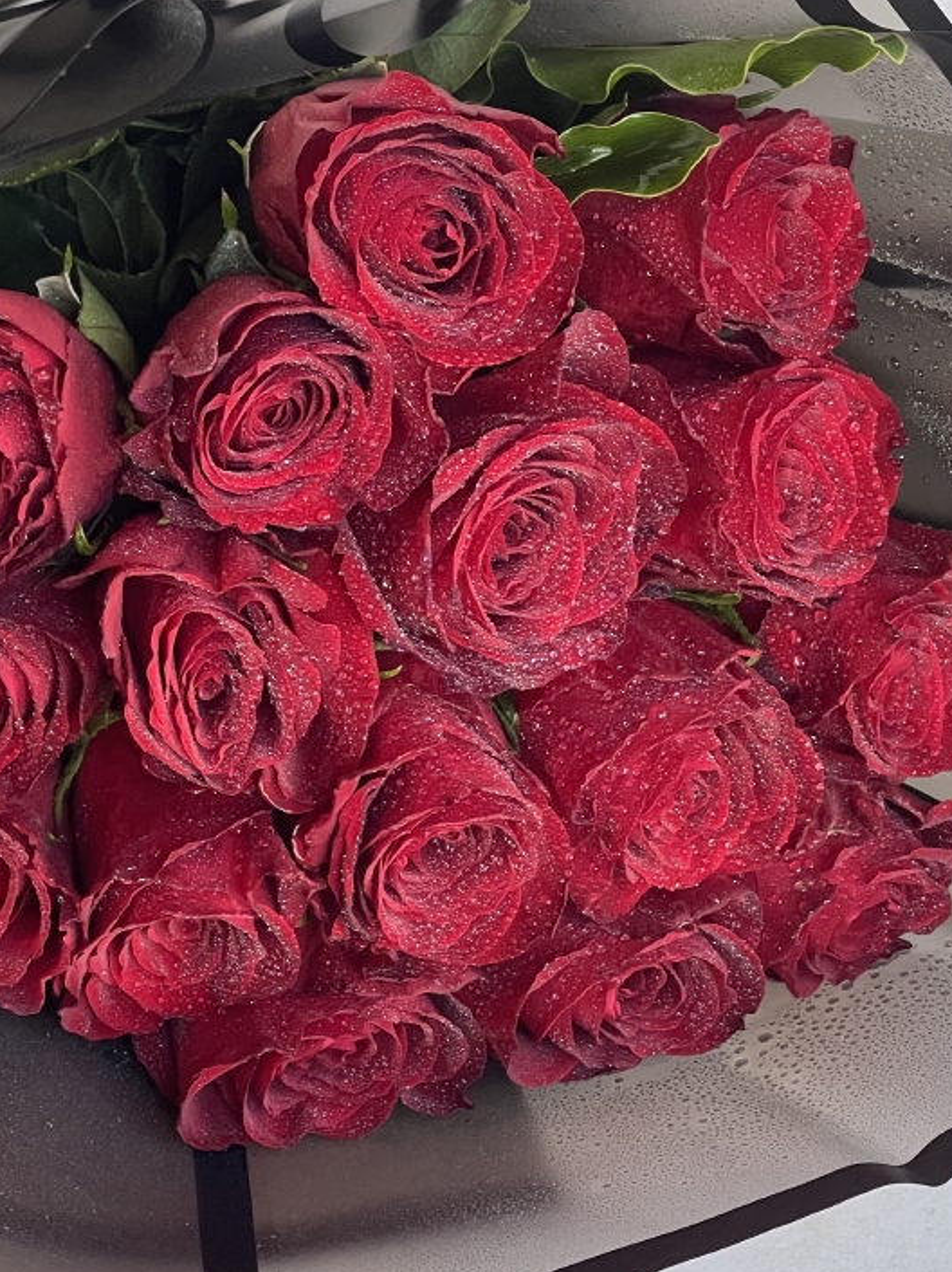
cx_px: 389
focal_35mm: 109
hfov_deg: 13.6
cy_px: 733
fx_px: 4001
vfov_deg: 18.0
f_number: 2.2
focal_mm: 7.5
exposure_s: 1/99
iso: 160
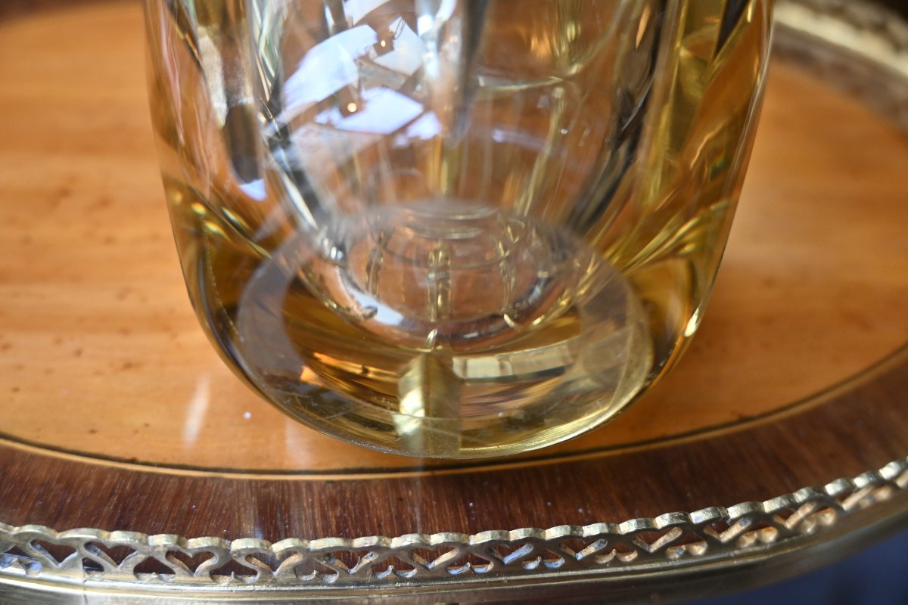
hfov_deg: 41.7
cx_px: 454
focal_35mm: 47
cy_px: 302
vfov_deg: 28.5
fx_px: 1192
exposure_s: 1/125
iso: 720
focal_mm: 31.5
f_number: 4
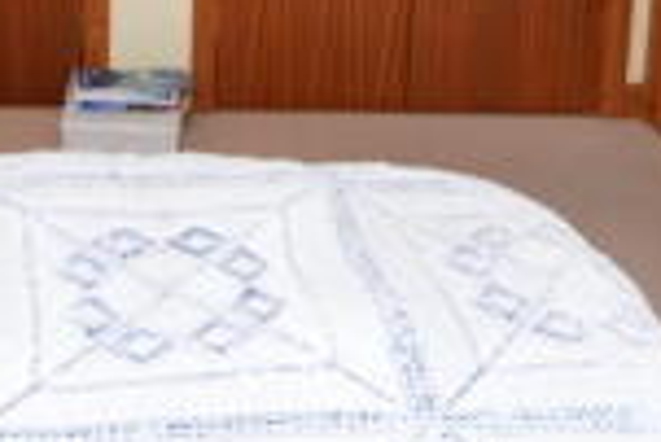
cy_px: -258
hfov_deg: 29.9
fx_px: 1195
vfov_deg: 18.2
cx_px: 92
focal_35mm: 65
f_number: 4.5
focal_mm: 10
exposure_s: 1/80
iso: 400
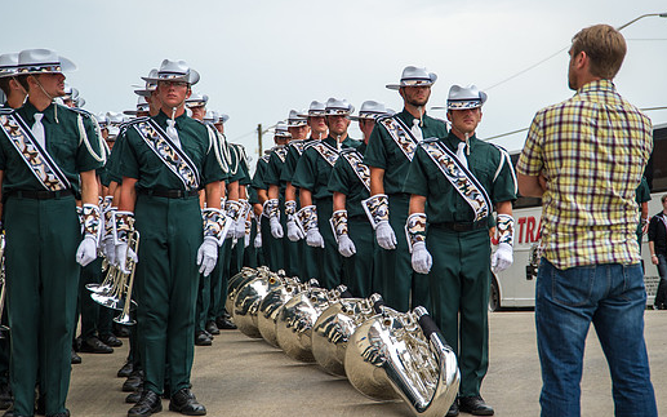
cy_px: 206
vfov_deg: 12.2
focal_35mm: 107
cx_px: 330
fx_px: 1945
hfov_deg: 19.5
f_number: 5.6
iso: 450
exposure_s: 1/160
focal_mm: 90
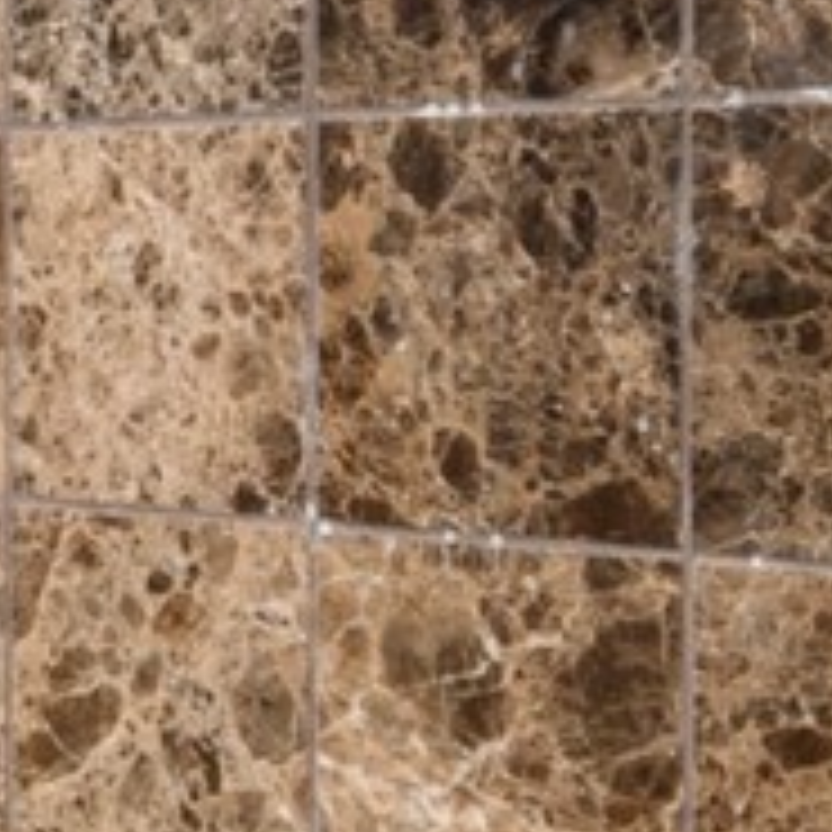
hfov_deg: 12.7
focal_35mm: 120
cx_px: -850
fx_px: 3263
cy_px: 162
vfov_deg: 14.4
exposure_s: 13
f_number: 9
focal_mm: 12
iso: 250
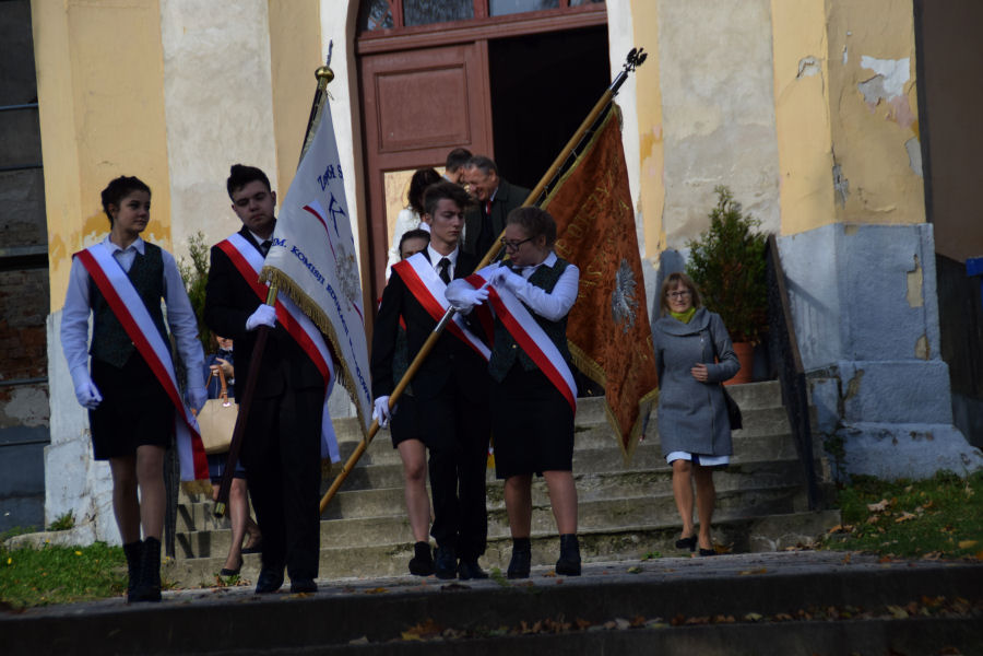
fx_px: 4915
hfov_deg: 11.4
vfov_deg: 7.6
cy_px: 328
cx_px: 492
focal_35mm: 180
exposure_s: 1/1250
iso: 400
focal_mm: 120
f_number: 6
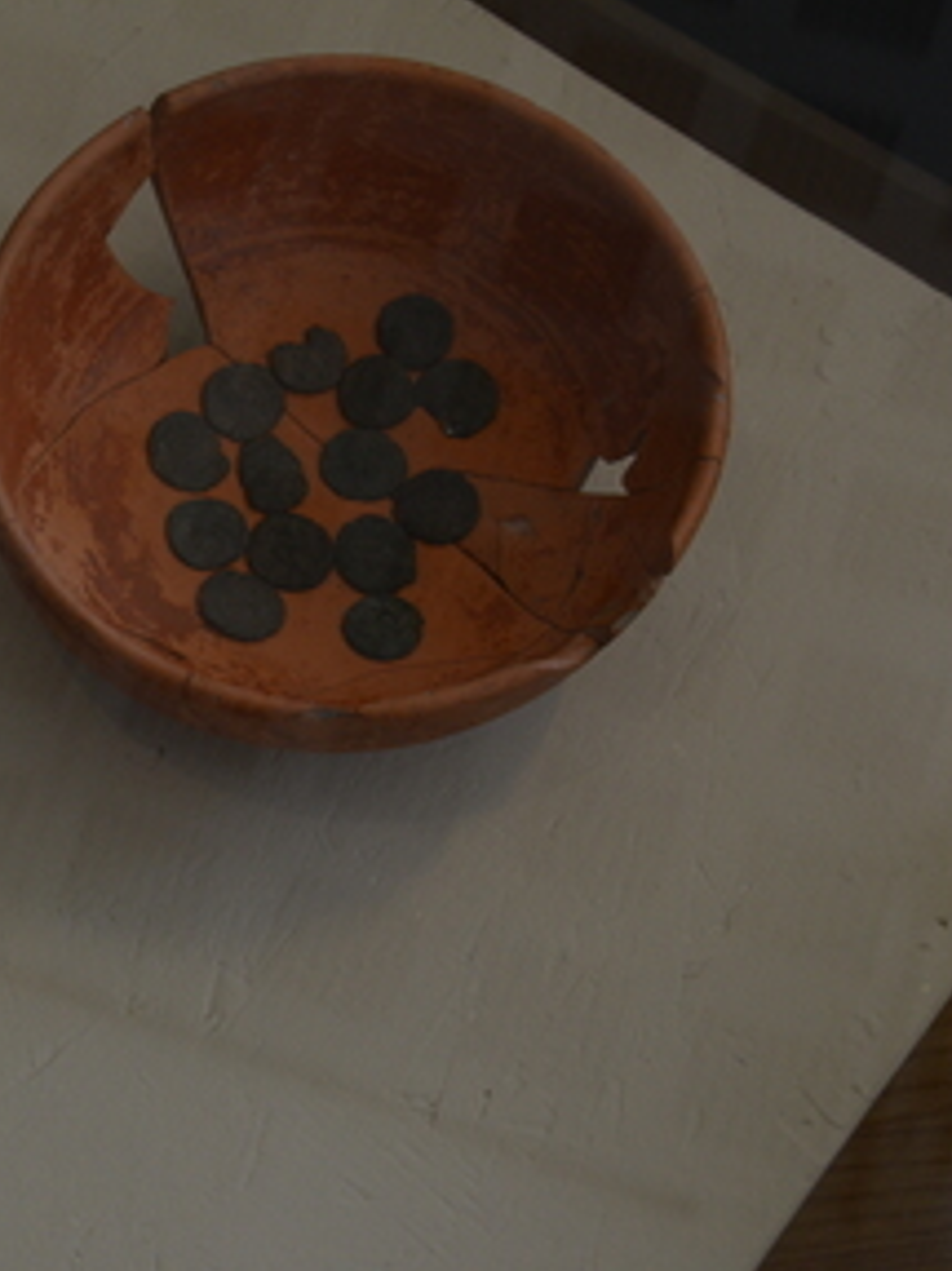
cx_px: -18
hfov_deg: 15.0
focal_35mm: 97
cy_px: 636
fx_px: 3560
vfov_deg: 20.2
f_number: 7.1
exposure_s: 1/200
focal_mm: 44
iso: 1000
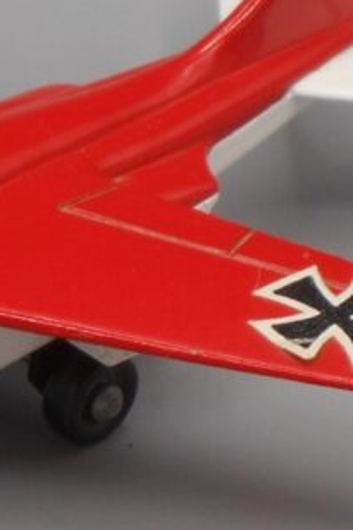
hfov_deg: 3.8
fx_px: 5345
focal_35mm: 363
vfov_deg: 5.7
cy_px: 217
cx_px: -33
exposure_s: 1/60
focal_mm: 18.8
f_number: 5.1
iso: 80
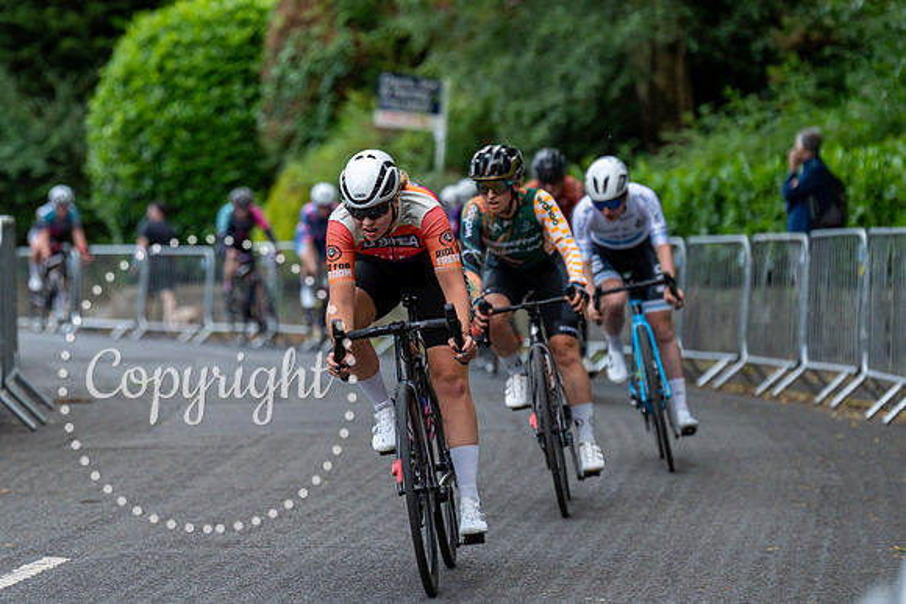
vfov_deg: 7.9
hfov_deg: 11.8
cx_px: 329
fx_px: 4393
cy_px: 219
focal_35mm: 175
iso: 640
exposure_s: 1/500
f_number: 2.8
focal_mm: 137
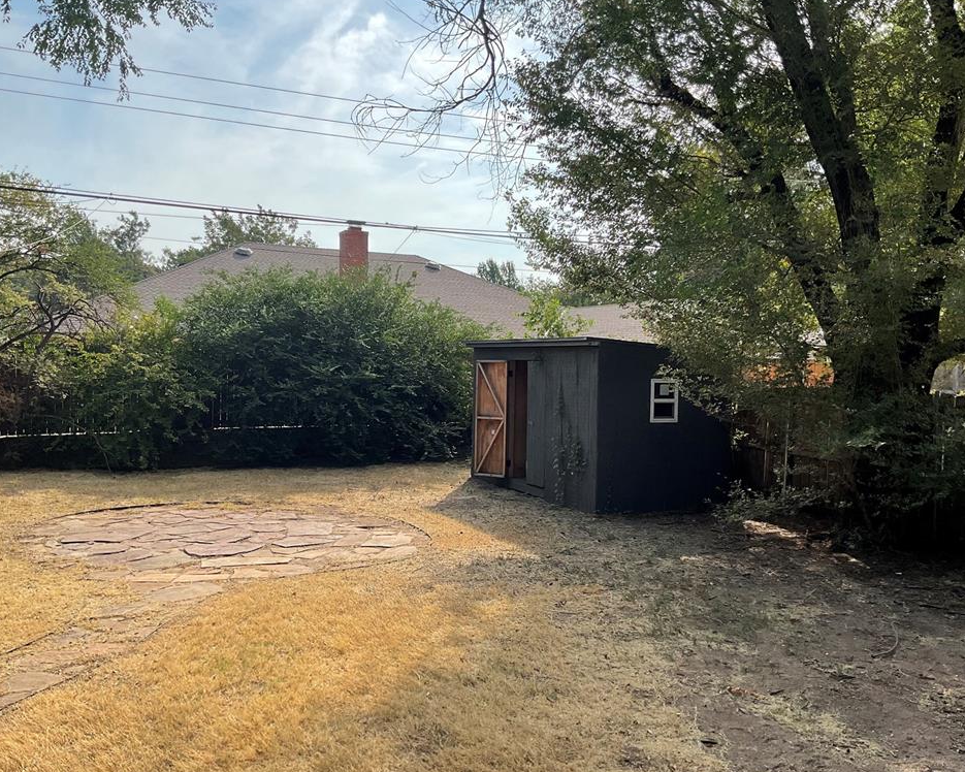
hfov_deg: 57.1
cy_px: 386
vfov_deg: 47.1
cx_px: 457
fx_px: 885
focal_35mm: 31
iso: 16
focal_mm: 3
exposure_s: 1/1035
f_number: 1.8
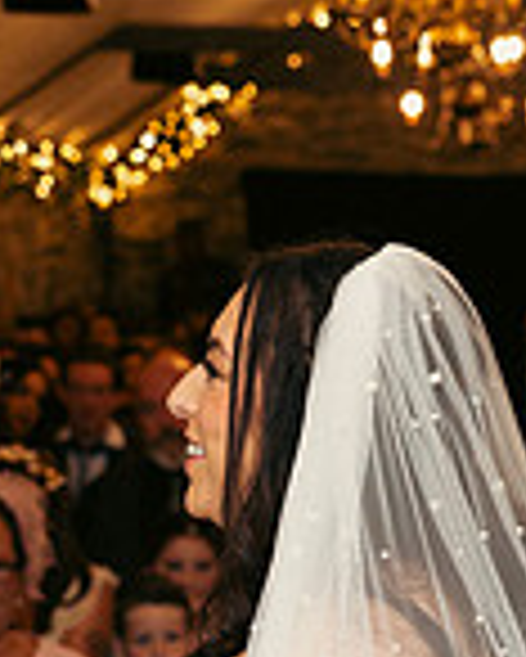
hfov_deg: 9.2
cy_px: 709
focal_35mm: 168
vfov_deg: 11.3
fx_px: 3266
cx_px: 148
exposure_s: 1/160
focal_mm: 45
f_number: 3.5
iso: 800
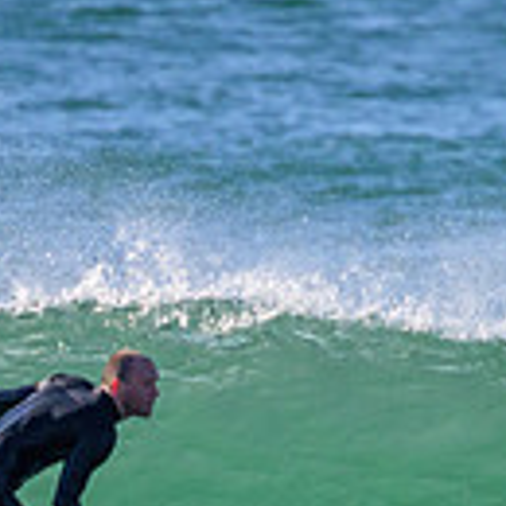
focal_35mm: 3023
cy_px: 543
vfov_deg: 0.6
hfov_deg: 0.6
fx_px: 49994
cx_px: 199
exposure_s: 1/2000
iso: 1400
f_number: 11
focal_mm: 800
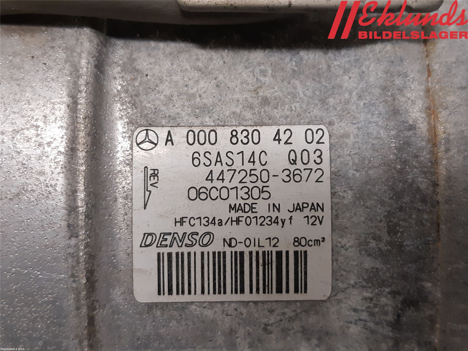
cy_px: 176
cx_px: 234
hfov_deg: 67.3
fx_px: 352
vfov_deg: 53.1
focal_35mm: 26
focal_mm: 3.93
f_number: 1.7
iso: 200
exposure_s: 1/50
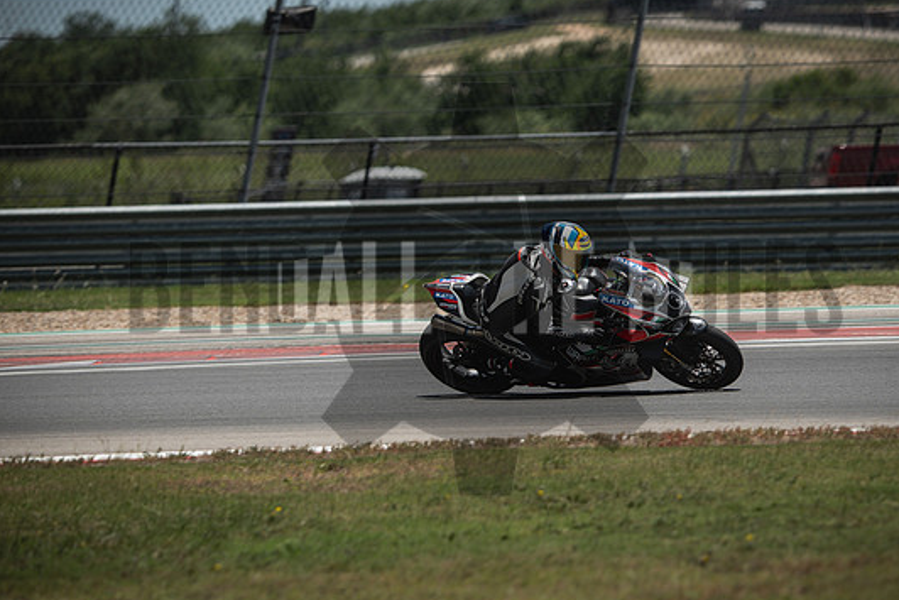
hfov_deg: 6.3
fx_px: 8168
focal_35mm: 327
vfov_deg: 4.2
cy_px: 290
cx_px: 485
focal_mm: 200
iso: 125
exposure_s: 1/2000
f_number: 3.2
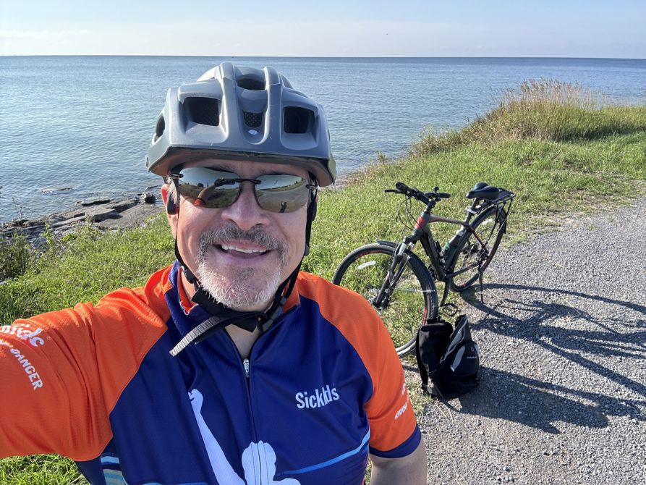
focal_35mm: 23
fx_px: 429
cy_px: 242
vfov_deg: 58.9
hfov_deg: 73.9
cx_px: 323
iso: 25
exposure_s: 1/360
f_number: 1.9
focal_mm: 2.69
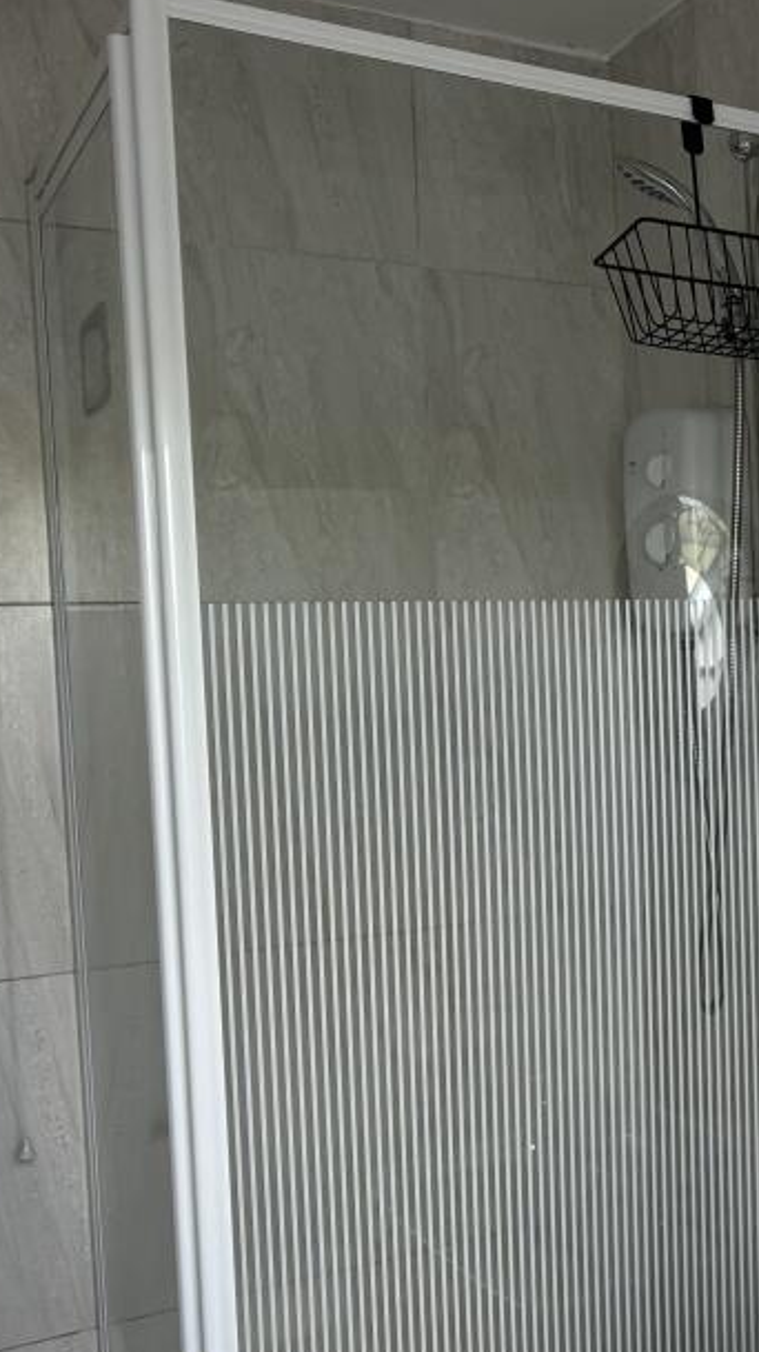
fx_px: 1576
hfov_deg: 24.4
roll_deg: +1.3
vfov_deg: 46.3
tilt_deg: -2.5
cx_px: 925
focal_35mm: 44
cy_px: 746
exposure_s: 1/121
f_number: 1.78
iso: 160
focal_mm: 6.76
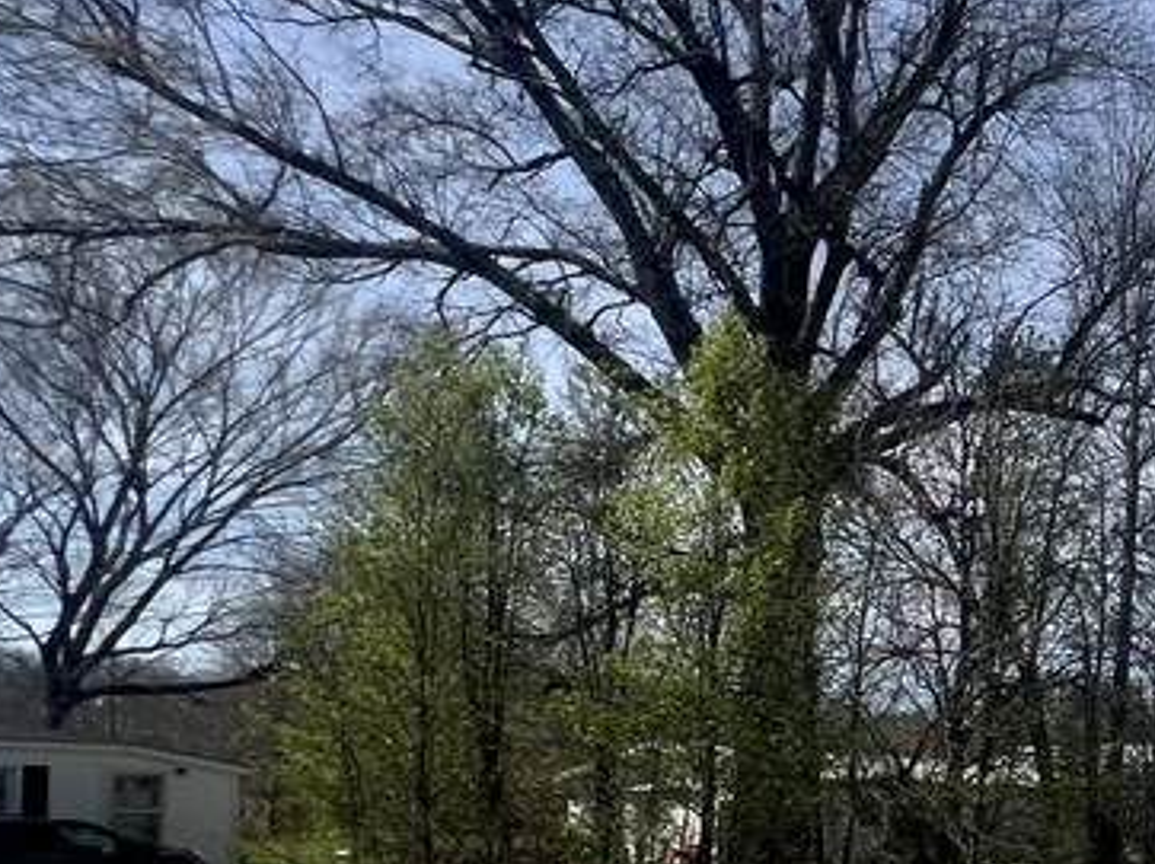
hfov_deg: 26.2
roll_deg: +0.4
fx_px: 1534
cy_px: 800
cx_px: 1838
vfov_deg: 30.0
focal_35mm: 46
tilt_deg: +1.6
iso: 32
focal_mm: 1.57
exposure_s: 1/2222
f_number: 1.8
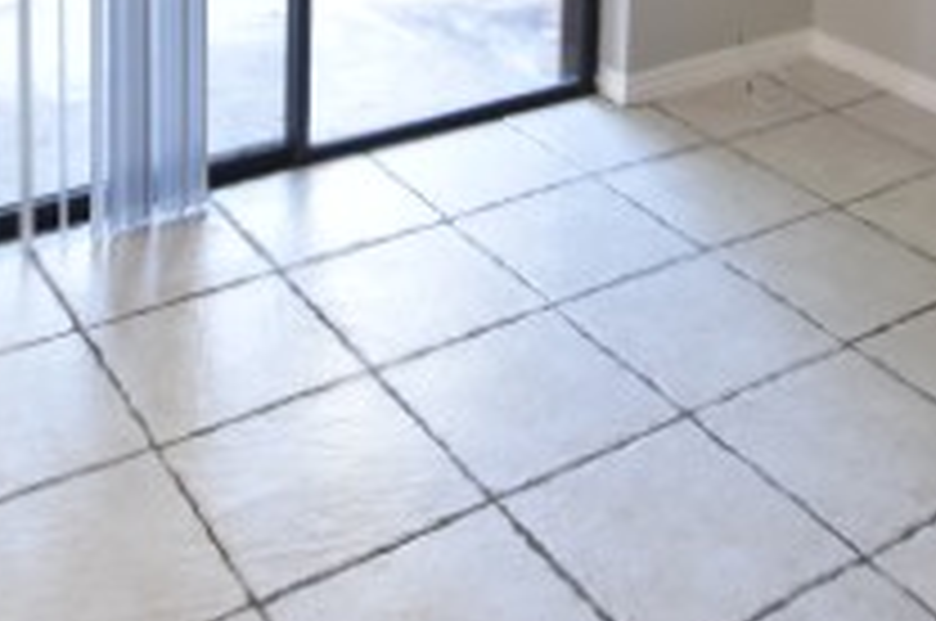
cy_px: -315
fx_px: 1350
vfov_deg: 21.6
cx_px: 540
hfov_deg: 38.2
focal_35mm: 52
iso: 800
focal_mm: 10
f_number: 3.5
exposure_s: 1/20
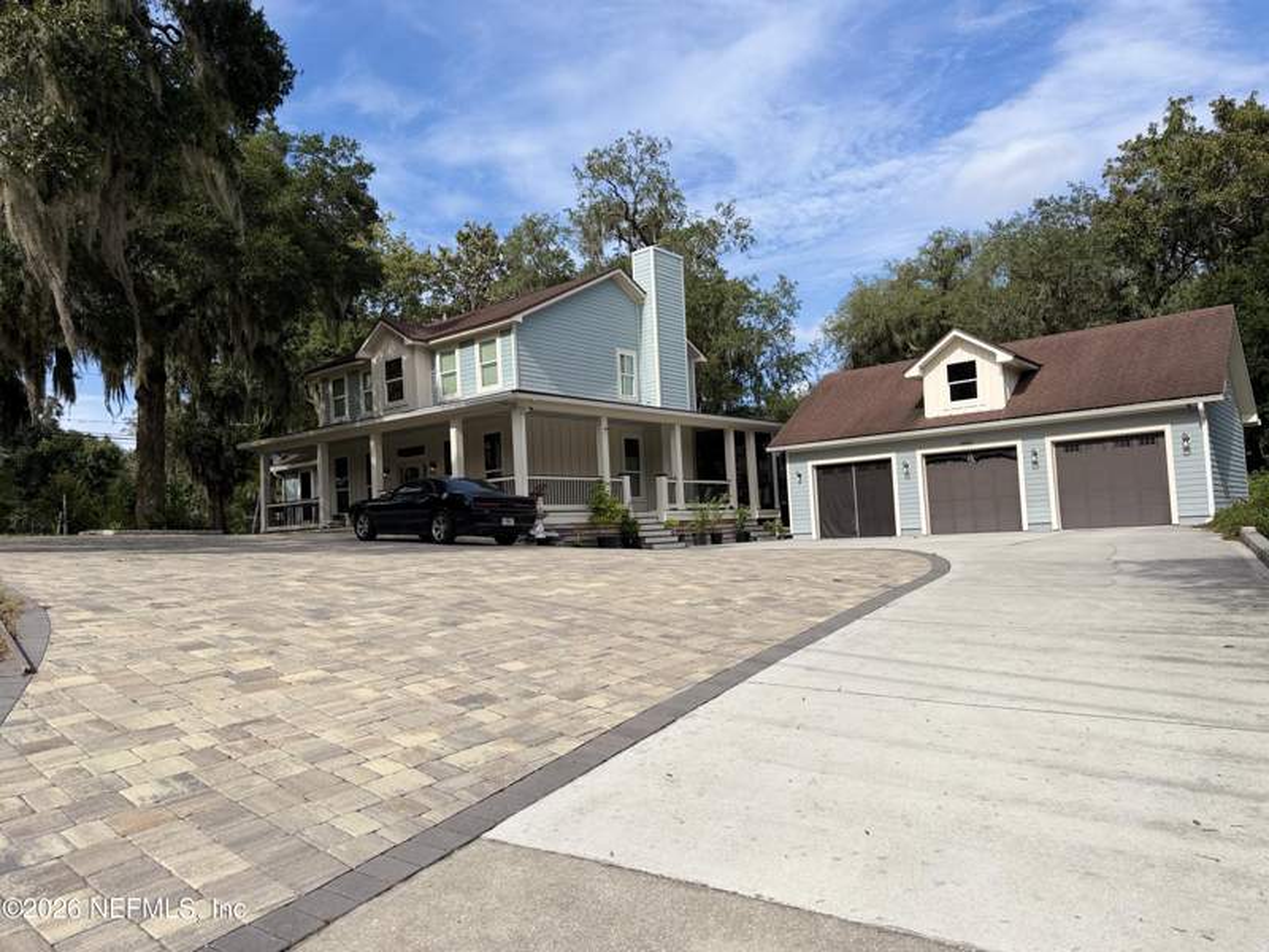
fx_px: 880
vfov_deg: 56.8
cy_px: 476
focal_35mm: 24
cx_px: 634
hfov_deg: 71.6
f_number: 1.78
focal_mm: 6.76
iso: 80
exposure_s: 1/5319
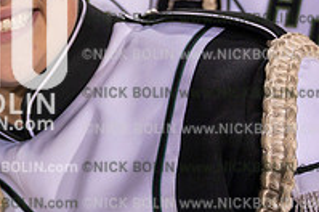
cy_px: 55
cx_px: -46
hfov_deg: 26.3
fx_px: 619
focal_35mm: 70
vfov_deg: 19.3
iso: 3200
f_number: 4
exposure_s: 1/640
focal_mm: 24
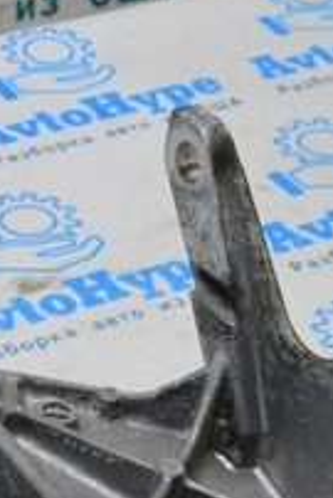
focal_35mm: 138
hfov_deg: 9.7
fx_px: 1906
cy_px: 489
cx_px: -141
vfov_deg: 14.7
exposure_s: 1/320
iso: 6400
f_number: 9
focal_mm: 29
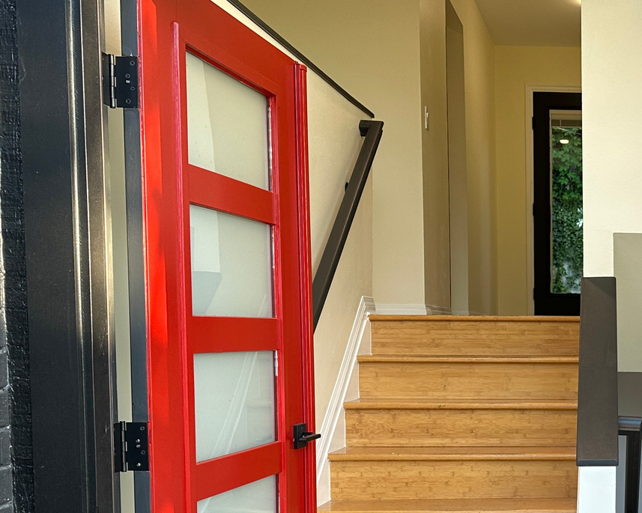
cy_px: 419
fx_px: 1064
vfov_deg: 26.6
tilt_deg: -0.7
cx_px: 670
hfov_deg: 30.7
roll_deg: -1.2
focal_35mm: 56
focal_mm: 6.86
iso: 80
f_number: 1.78
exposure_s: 1/121
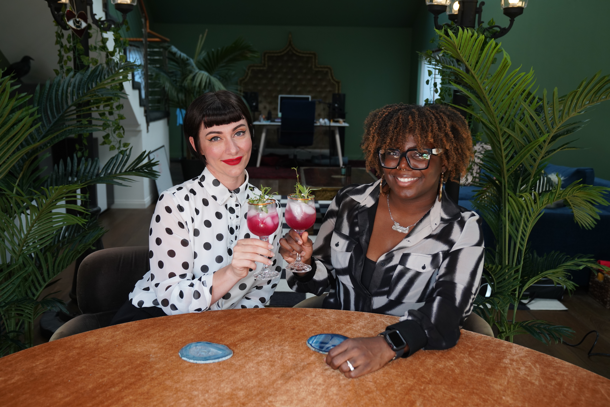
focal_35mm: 33
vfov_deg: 40.0
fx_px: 559
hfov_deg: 57.2
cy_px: 204
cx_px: 305
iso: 800
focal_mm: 33
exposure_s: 1/100
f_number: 4.5
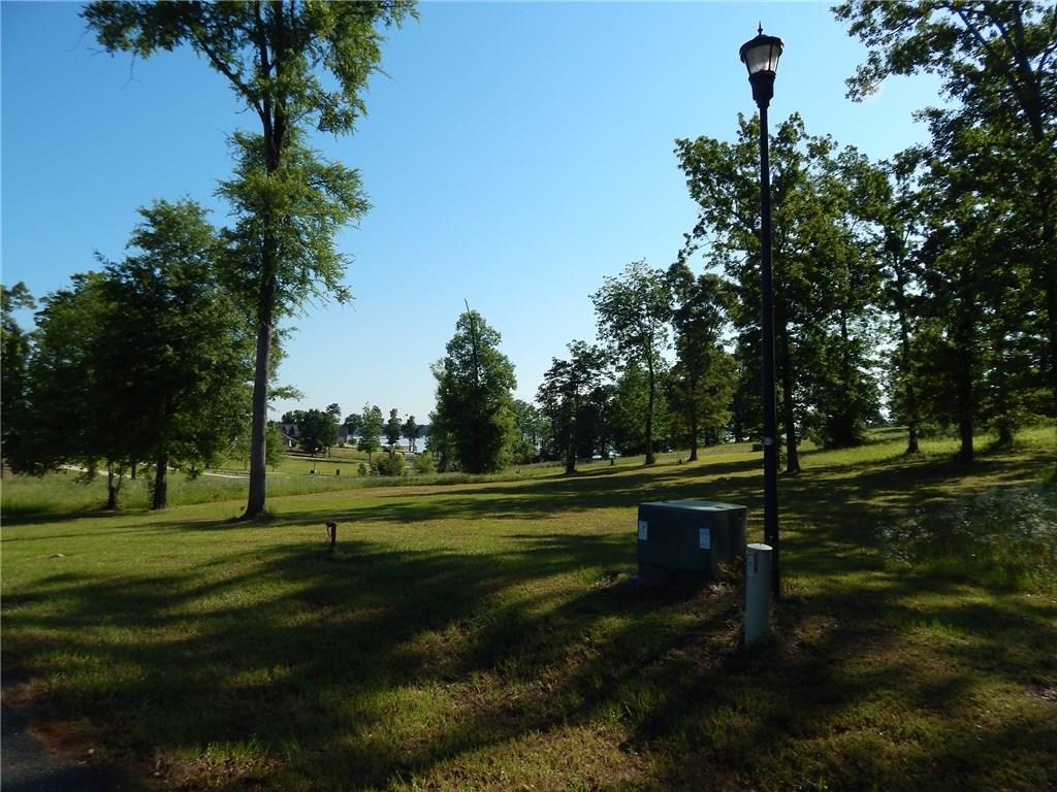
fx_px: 702
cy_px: 396
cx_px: 528
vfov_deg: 58.9
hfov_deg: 73.9
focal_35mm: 23
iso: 125
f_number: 6
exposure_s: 1/500
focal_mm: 4
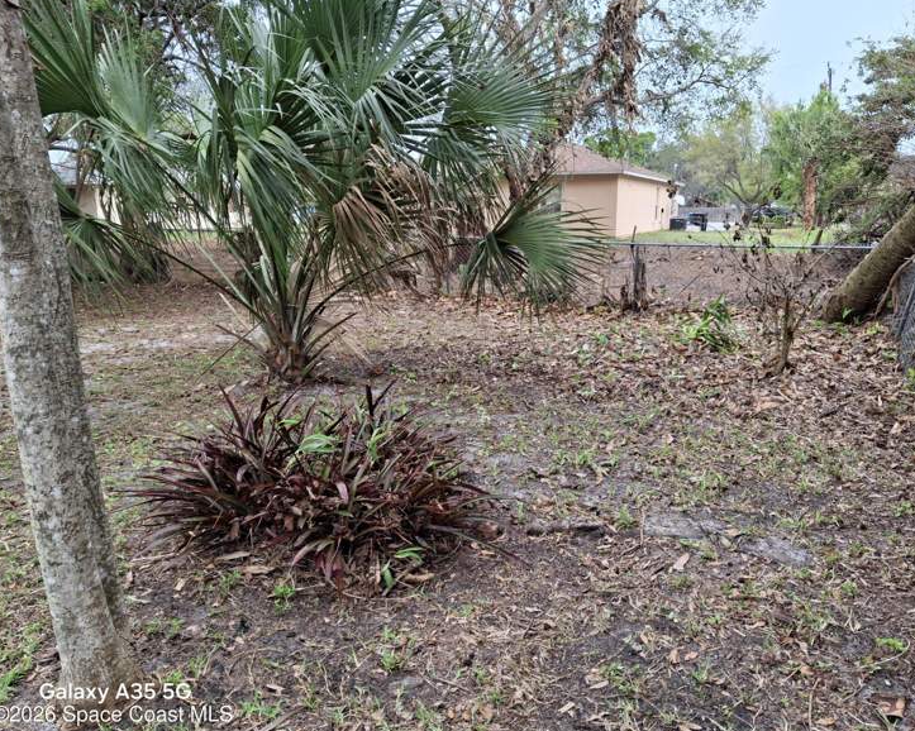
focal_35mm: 27
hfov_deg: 64.0
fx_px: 731
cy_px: 369
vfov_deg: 53.2
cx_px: 497
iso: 25
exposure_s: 1/429
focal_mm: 4.69
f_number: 1.8
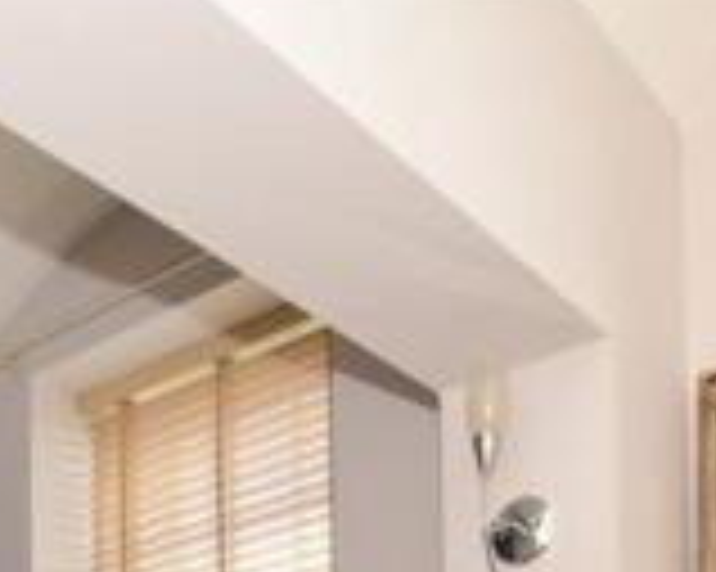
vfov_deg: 20.5
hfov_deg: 31.5
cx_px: 126
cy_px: 957
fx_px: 1228
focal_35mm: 58
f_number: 7.1
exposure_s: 1/20
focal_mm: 10
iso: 400
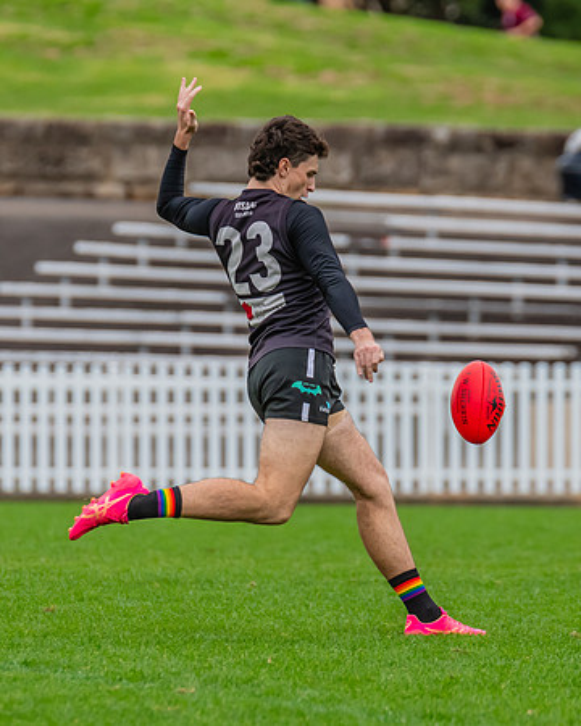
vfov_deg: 2.6
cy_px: 360
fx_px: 16171
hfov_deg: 2.1
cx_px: 337
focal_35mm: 752
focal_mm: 360
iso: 800
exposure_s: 1/1000
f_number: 5.6
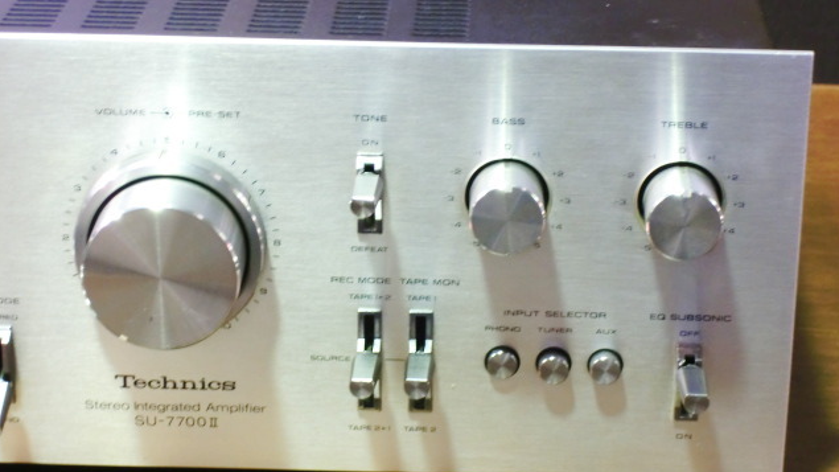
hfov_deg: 17.4
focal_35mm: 123
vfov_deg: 9.9
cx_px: 420
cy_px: 254
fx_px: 2736
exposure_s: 1/8
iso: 400
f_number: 5.8
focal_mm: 19.6
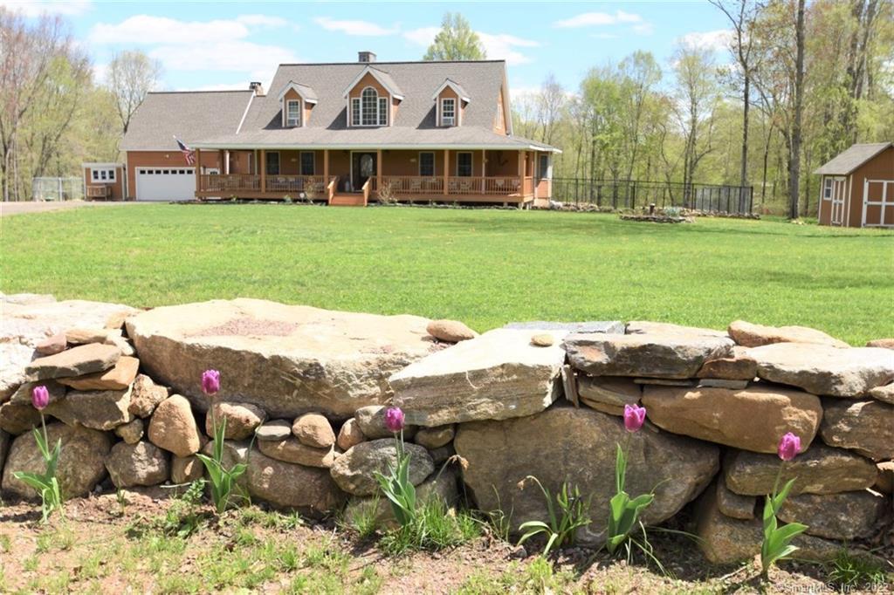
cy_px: 298
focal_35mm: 36
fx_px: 894
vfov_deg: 36.8
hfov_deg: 53.1
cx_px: 447
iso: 100
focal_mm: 24
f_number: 7.1
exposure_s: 1/200
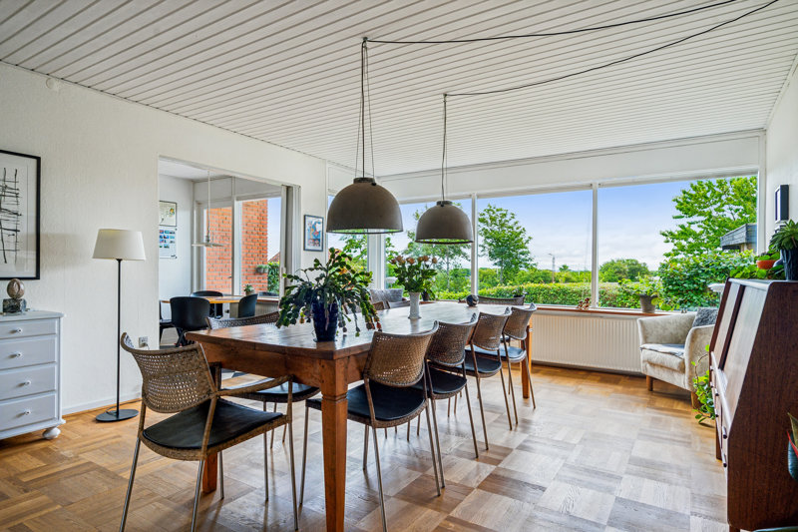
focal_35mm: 20
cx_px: 399
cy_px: 266
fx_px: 443
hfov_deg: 84.0
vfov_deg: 61.9
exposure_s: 1/80
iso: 400
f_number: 8
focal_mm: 20
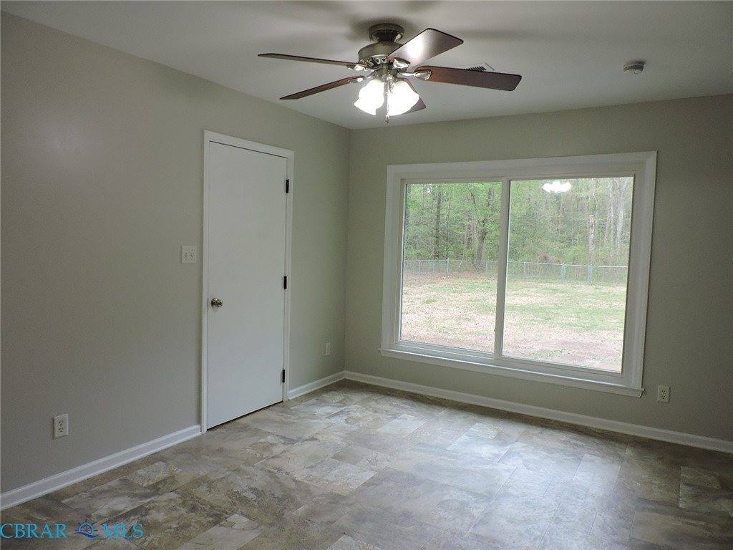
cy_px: 275
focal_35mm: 24
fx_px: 508
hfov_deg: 71.6
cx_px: 366
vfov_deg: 56.8
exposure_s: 1/30
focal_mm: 4.3
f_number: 3
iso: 180
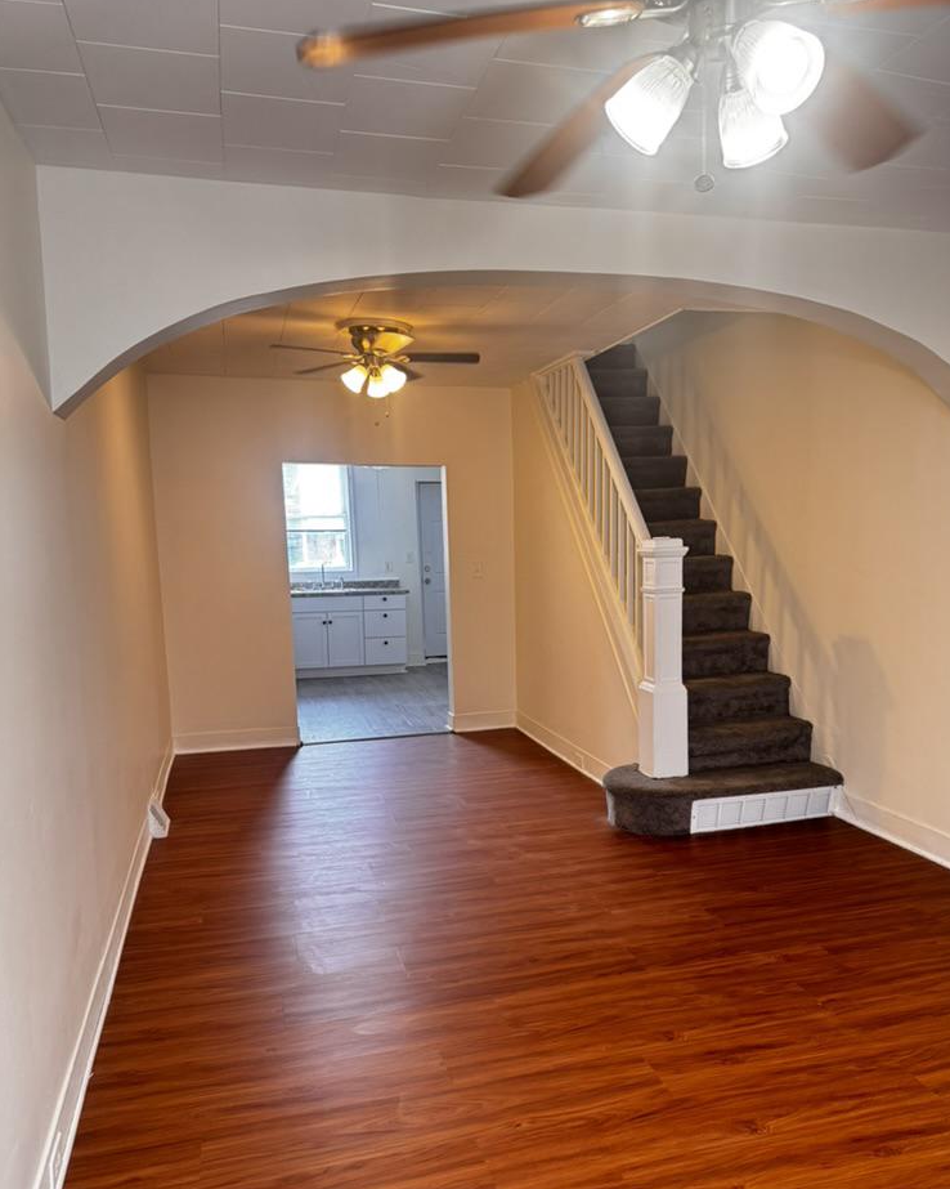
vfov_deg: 65.9
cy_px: 644
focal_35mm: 26
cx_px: 488
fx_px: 914
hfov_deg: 54.9
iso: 160
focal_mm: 6.76
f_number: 1.78
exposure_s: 1/60
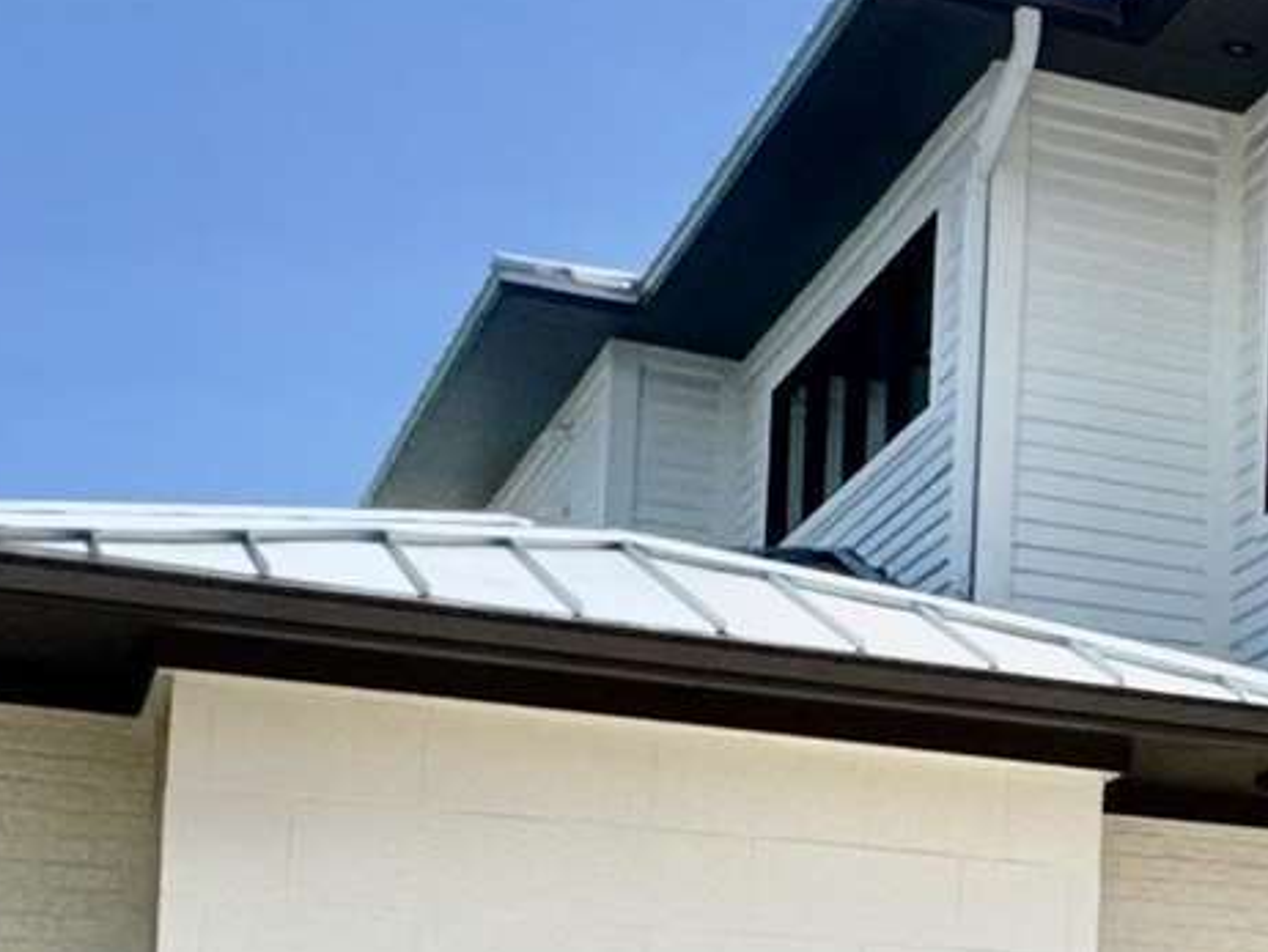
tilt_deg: +4.1
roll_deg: -0.7
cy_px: 1122
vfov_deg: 15.4
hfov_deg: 16.5
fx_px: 3408
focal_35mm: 93
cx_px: 2459
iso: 40
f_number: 2.2
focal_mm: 2.22
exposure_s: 1/2083
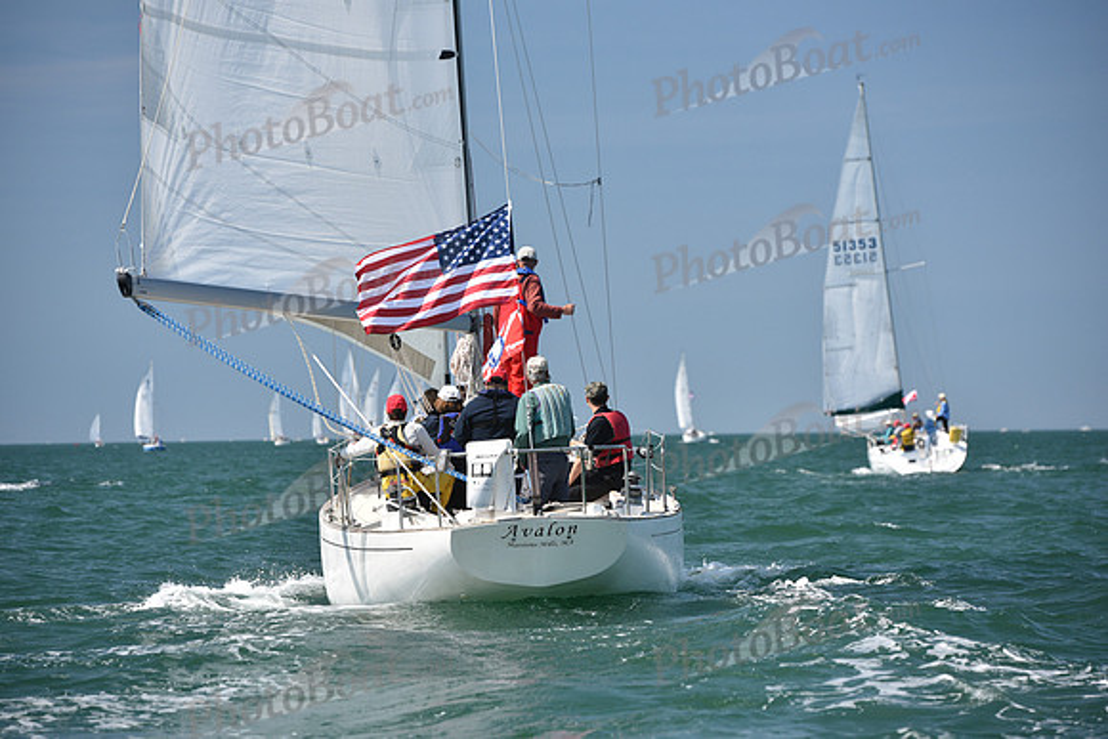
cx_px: 554
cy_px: 370
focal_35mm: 160
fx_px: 4925
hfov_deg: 12.8
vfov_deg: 8.6
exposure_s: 1/800
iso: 320
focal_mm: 160
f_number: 5
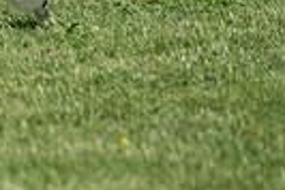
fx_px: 4676
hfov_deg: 3.5
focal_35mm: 590
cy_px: -121
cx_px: -246
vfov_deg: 2.3
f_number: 4
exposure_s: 1/1000
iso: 100
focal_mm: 135
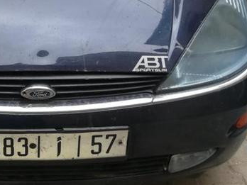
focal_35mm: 65
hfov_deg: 28.5
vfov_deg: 21.4
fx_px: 464
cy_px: -22
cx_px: 19
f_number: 2.2
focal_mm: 3.81
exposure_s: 1/221
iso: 50
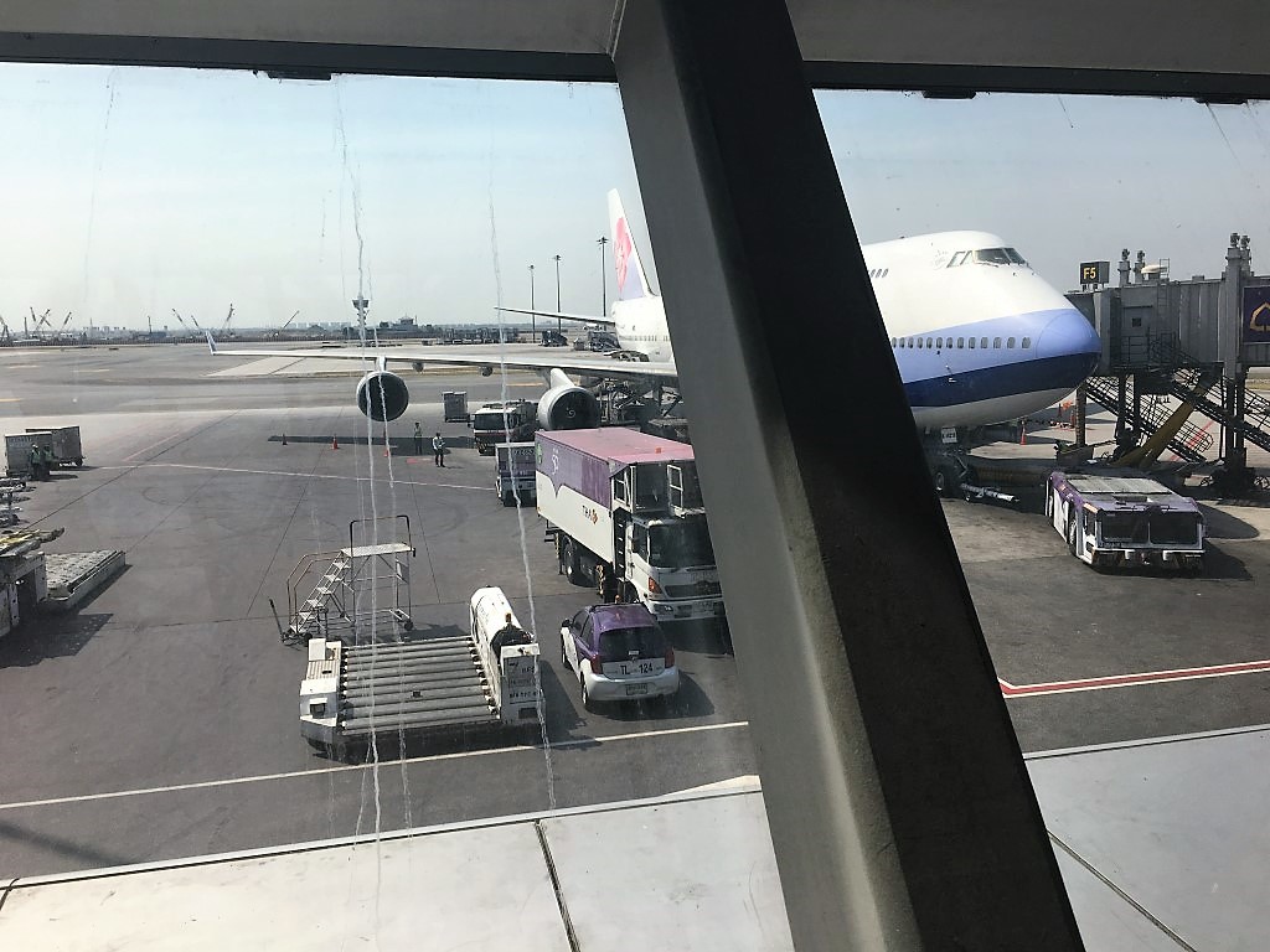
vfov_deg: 48.2
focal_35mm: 29
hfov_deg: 61.7
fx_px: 1064
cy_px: 476
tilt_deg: -8.7
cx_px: 635
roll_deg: +1.3
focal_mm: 4.15
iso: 25
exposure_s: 1/496
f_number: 2.2
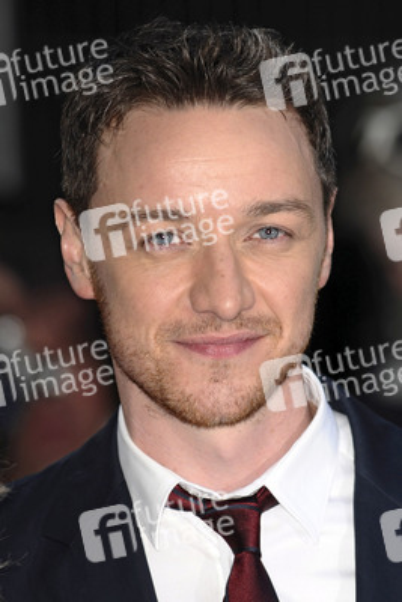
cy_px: 301
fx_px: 5020
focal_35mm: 300
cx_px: 201
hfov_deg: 4.6
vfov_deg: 6.9
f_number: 4
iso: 200
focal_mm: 200
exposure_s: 1/200
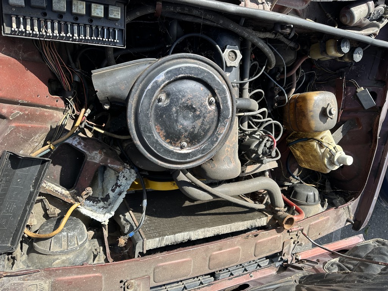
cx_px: 194
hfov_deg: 71.6
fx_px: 269
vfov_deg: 56.8
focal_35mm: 24
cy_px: 146
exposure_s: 1/1272
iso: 80
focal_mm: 6.86
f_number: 1.78
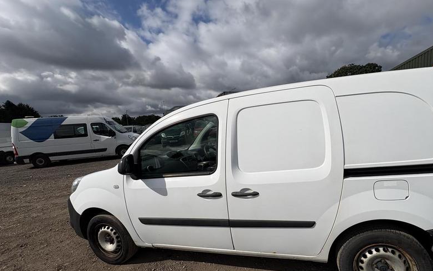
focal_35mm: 17
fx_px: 201
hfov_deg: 93.9
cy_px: 151
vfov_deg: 67.8
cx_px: 244
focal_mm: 2.22
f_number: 2.2
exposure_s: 1/6135
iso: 32
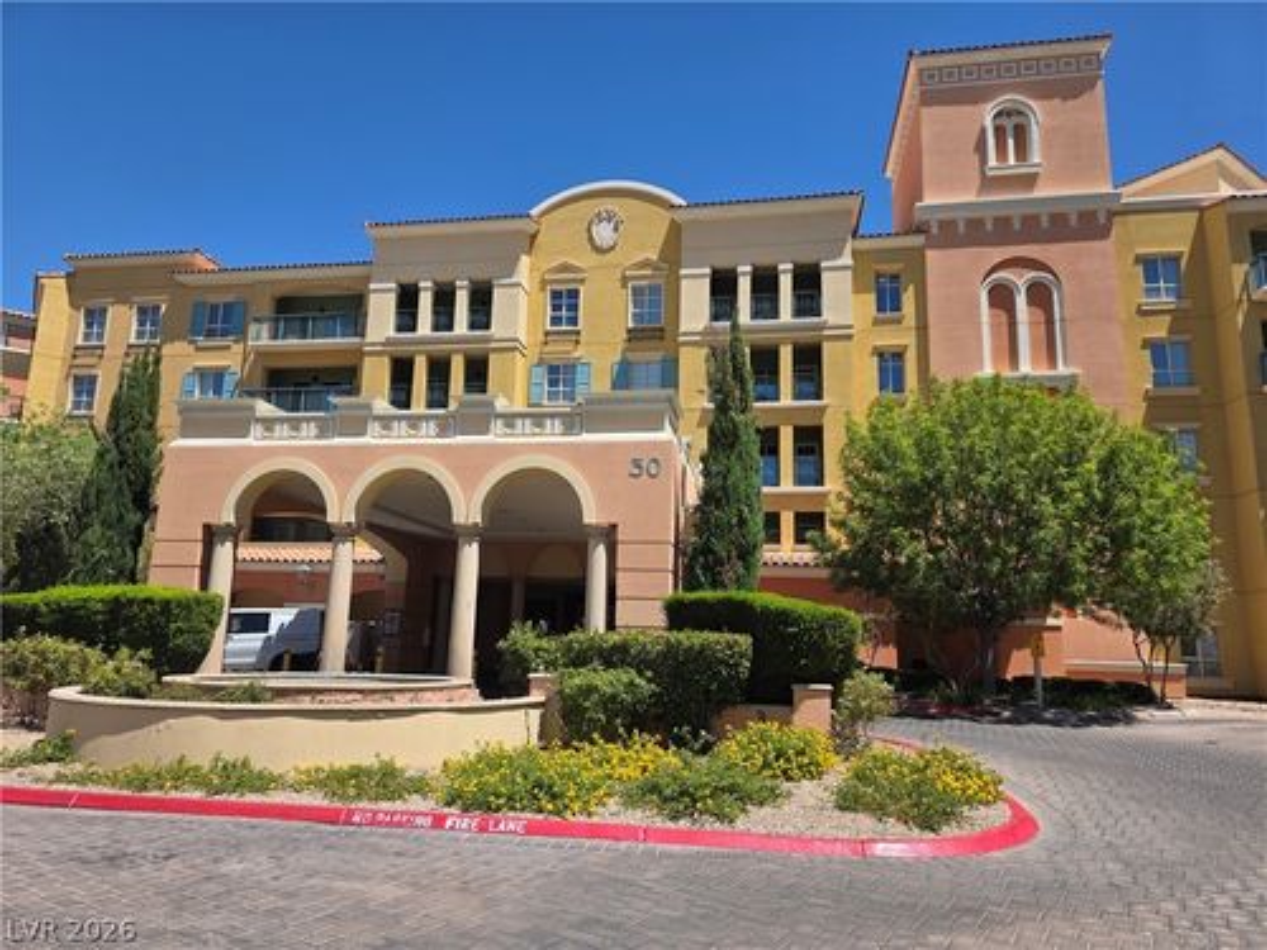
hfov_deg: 73.9
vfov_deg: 58.9
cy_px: 475
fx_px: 842
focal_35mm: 23
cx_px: 634
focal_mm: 6.3
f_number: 1.7
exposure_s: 1/5608
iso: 80
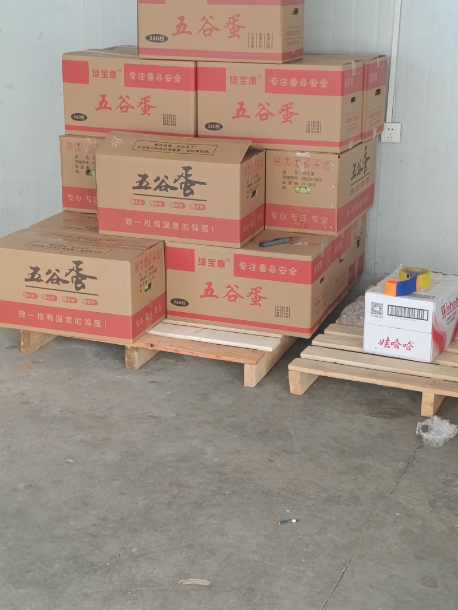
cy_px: 305
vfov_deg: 33.2
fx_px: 1023
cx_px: 229
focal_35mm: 58
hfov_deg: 25.2
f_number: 1.59
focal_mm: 4.94
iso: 368
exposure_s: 1/50
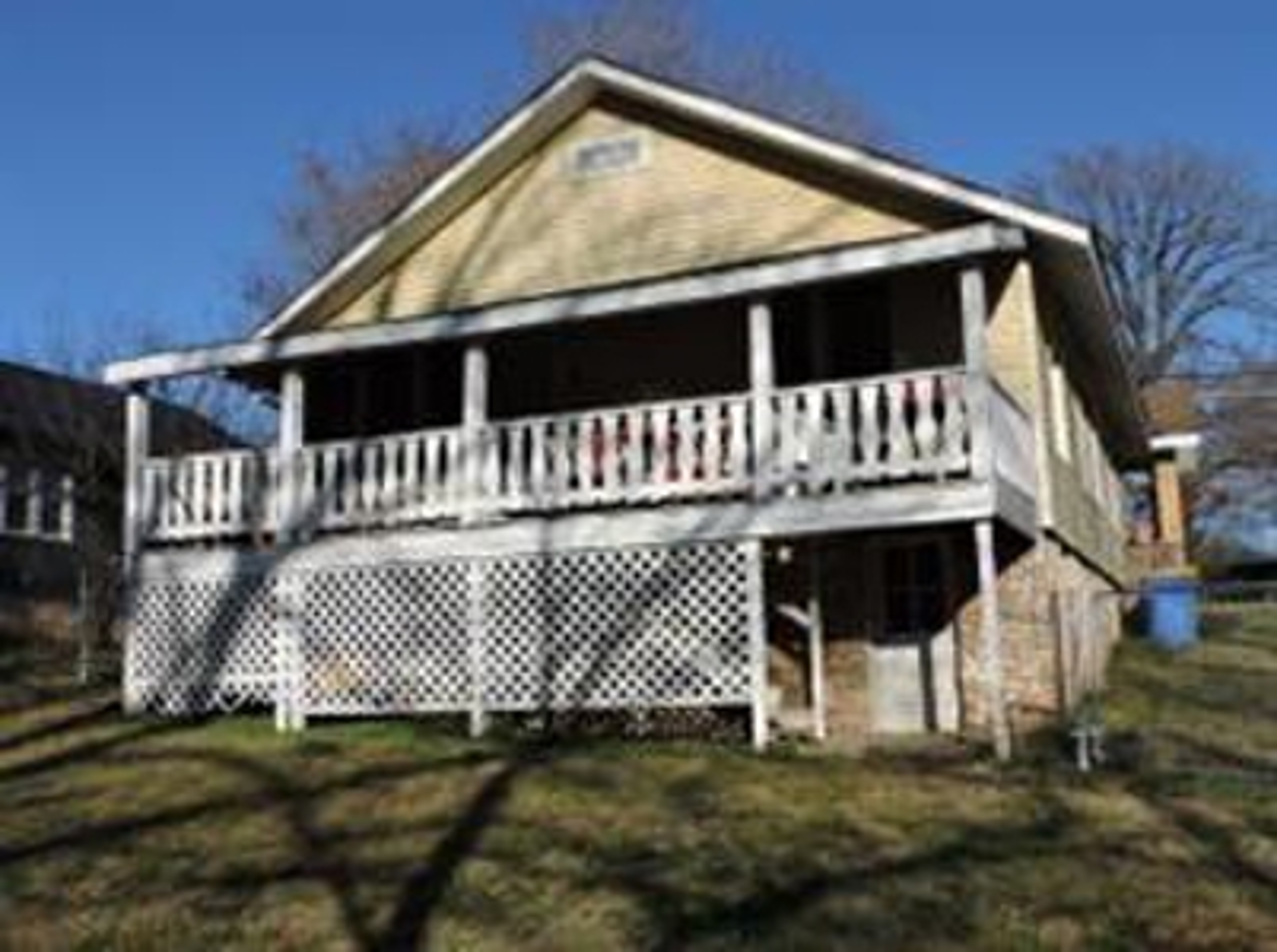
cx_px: 638
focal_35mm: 35
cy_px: 476
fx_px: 1289
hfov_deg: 52.7
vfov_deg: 40.6
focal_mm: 6.2
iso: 100
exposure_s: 1/800
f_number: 4.6
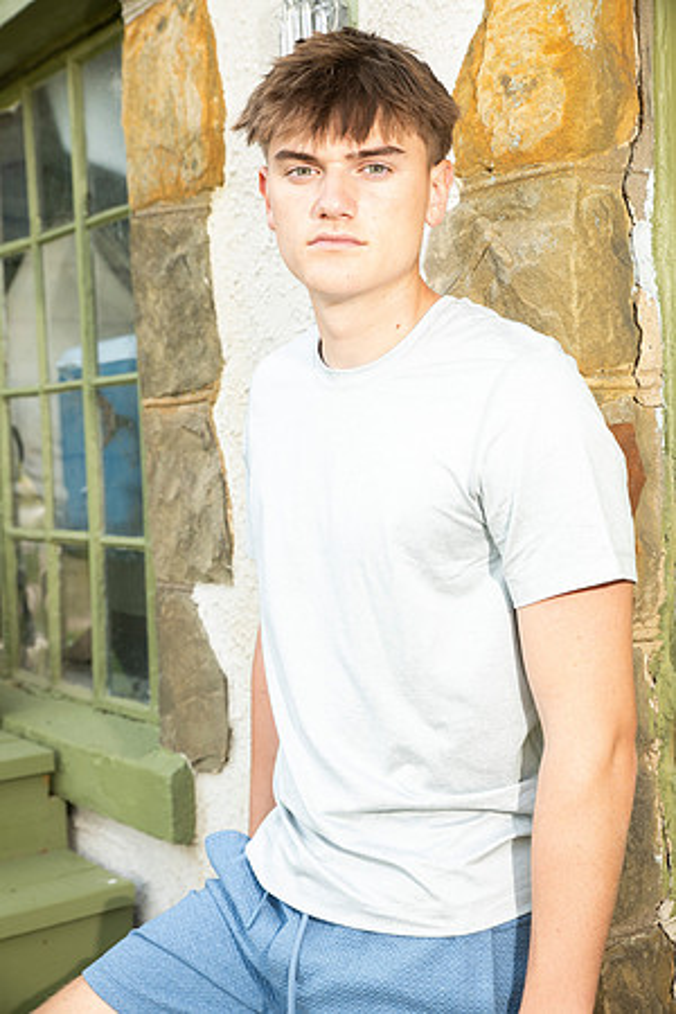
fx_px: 1352
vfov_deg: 41.1
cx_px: 338
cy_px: 507
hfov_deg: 28.1
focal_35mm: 48
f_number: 5.6
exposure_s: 1/160
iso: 320
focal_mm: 48
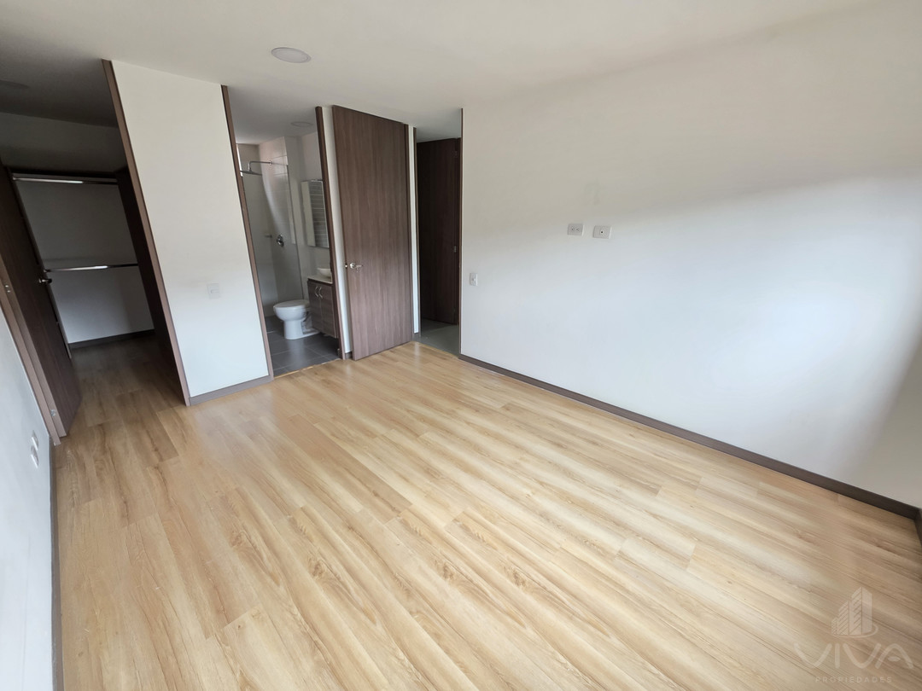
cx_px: 461
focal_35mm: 13
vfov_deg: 89.9
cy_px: 346
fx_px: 346
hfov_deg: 106.2
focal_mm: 2.2
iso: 160
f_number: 1.9
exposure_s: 1/60
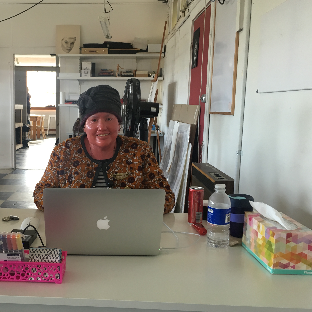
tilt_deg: -7.0
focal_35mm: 38
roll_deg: -0.6
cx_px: 91
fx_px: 387
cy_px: 157
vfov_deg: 43.9
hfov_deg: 42.9
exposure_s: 1/33
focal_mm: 4.15
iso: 64
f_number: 2.2
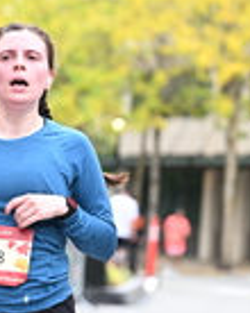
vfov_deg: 6.3
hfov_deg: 5.0
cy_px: 125
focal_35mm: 307
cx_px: 8
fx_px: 2846
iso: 640
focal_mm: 82
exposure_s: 1/1600
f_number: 2.8
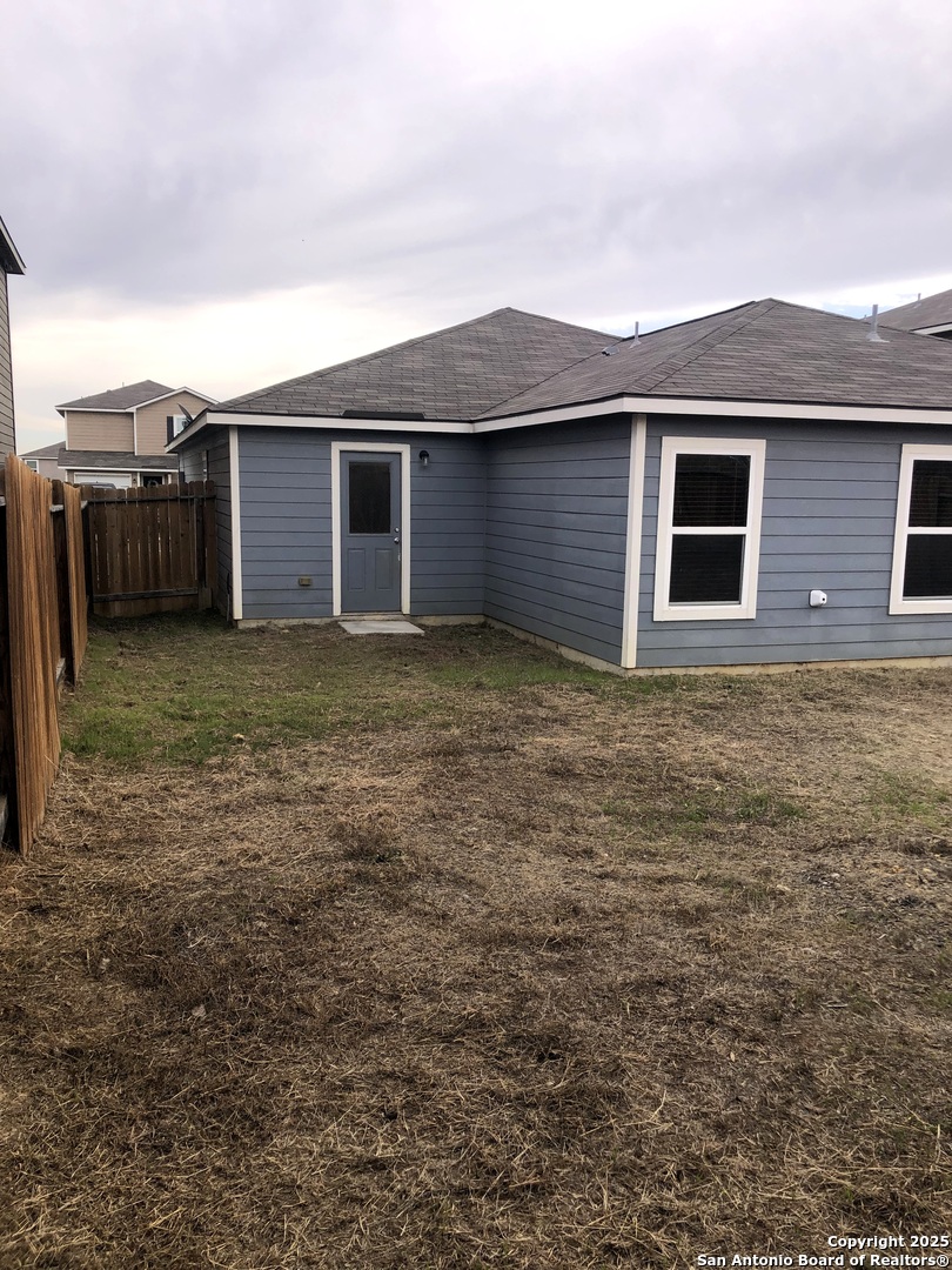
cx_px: 476
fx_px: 1027
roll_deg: -1.7
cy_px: 635
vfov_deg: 63.4
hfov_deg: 49.7
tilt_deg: -7.8
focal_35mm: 28
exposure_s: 1/1104
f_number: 1.8
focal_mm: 3.99
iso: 20
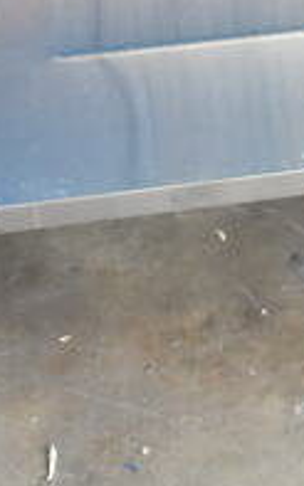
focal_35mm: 149
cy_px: -373
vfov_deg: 12.8
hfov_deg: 8.7
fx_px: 1982
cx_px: 383
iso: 1600
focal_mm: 21
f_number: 4.5
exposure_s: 1/80
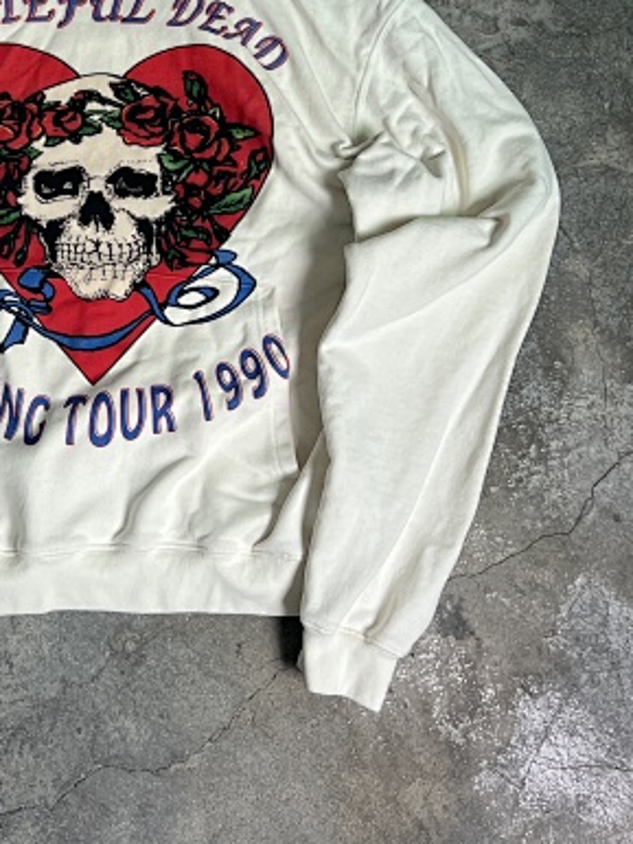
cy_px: 92
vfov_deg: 33.7
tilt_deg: -77.9
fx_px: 1316
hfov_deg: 26.3
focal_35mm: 54
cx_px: 83
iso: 50
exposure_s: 1/769
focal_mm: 5.7
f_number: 1.5
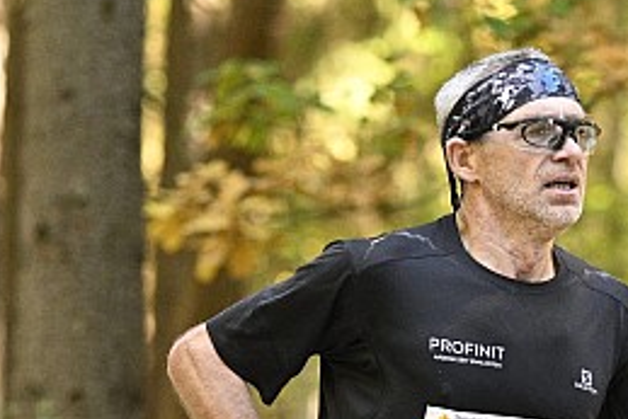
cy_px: 595
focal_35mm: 415
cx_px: 917
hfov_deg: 4.9
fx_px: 7243
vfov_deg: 3.3
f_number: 2.8
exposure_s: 1/1000
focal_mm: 105
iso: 2500
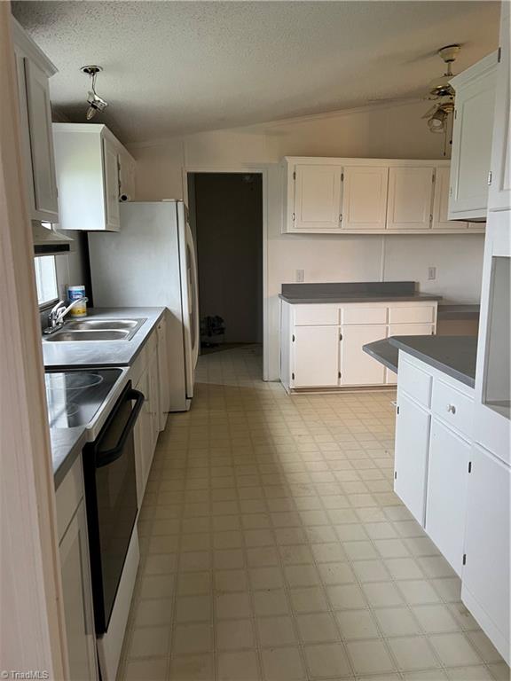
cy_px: 340
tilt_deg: -6.5
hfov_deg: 53.1
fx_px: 512
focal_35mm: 26
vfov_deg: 67.3
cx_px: 256
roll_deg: -0.1
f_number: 1.5
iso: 400
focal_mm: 5.7
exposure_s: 1/60
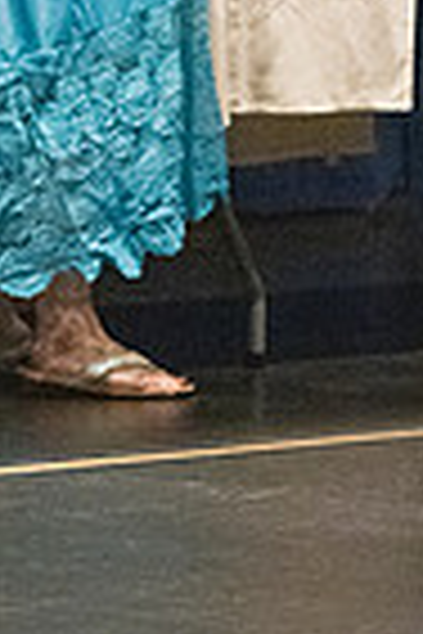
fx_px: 9252
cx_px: 236
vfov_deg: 3.9
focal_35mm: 525
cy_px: -229
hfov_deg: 2.6
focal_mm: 110
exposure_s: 1/400
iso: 10000
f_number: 3.2
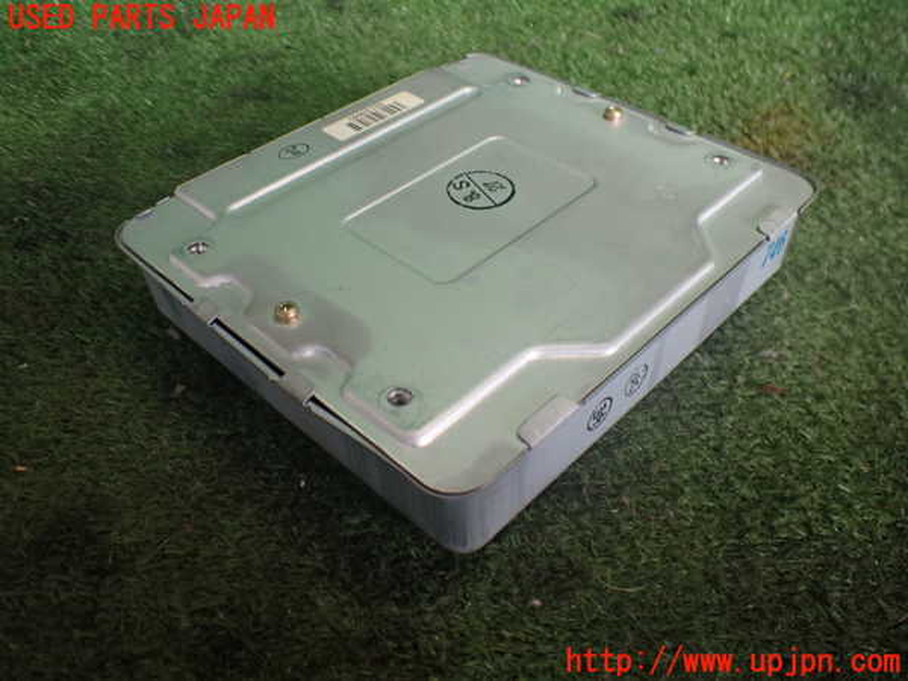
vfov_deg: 46.8
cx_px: 454
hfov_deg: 60.0
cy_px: 340
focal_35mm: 30
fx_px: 787
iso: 320
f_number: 2.3
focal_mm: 5.4
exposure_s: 1/125
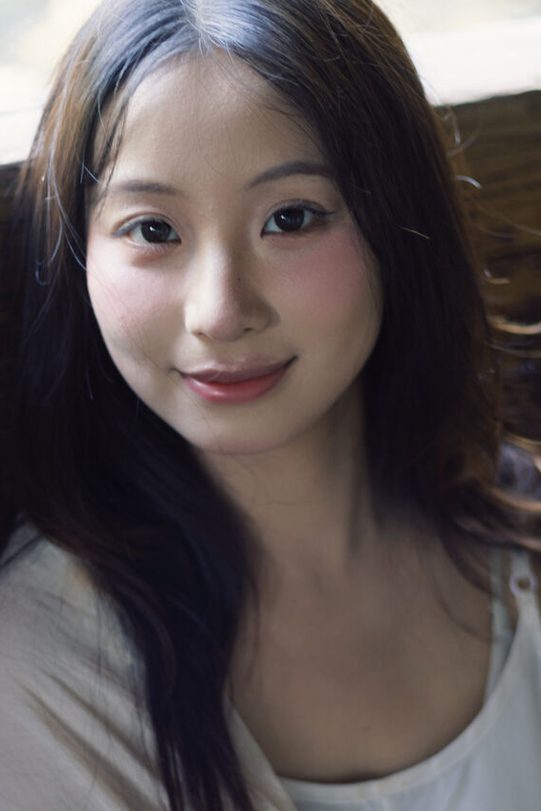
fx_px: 2389
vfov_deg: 19.2
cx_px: 312
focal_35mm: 106
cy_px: 595
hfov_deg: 12.9
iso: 320
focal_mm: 50
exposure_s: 1/250
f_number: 1.8
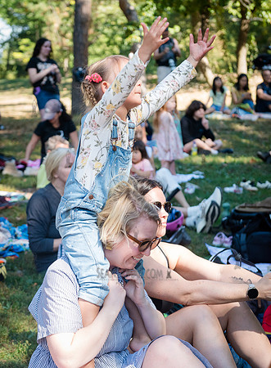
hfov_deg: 15.2
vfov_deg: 20.6
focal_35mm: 96
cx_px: 100
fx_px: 1014
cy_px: 184
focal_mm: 66
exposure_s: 1/800
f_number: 4.5
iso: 1000
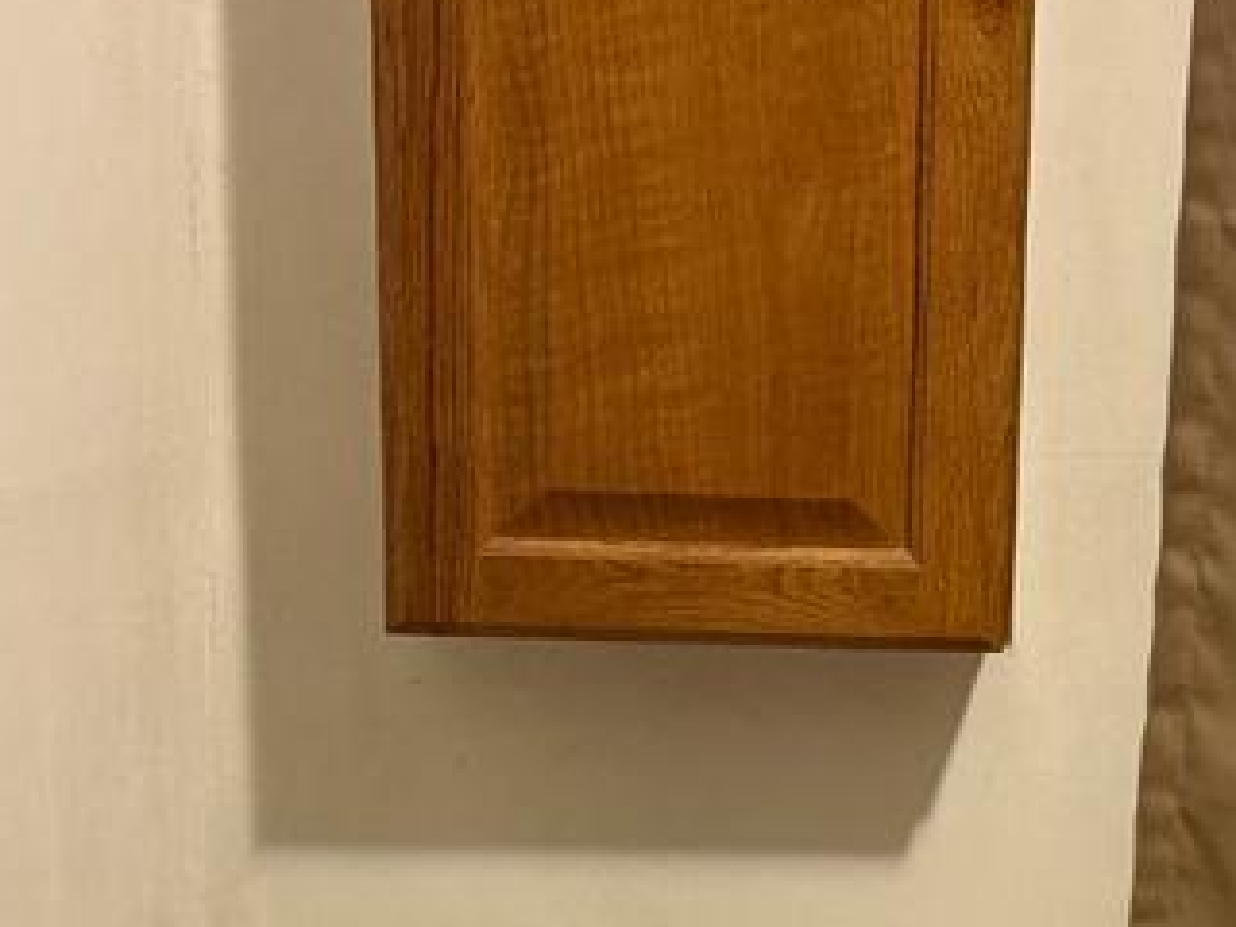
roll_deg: -2.7
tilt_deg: -19.4
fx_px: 3856
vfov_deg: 13.6
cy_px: 854
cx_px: 1255
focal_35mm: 108
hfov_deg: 17.7
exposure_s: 1/60
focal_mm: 6.76
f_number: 1.78
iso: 320
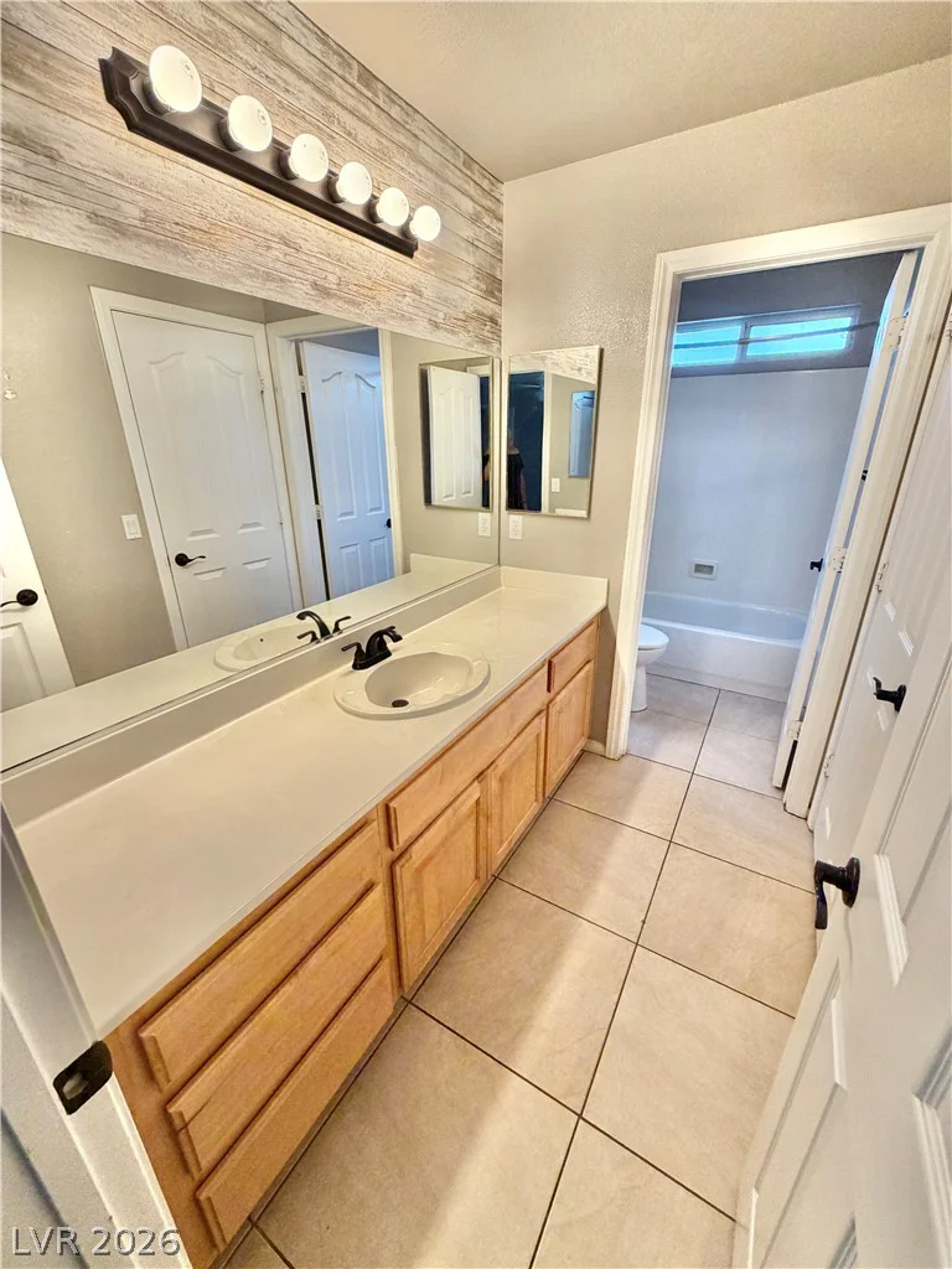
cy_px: 634
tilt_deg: -20.5
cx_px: 476
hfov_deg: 85.7
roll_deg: -0.2
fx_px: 513
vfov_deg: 102.1
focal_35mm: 14
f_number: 2.2
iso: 200
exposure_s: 1/120
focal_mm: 2.22
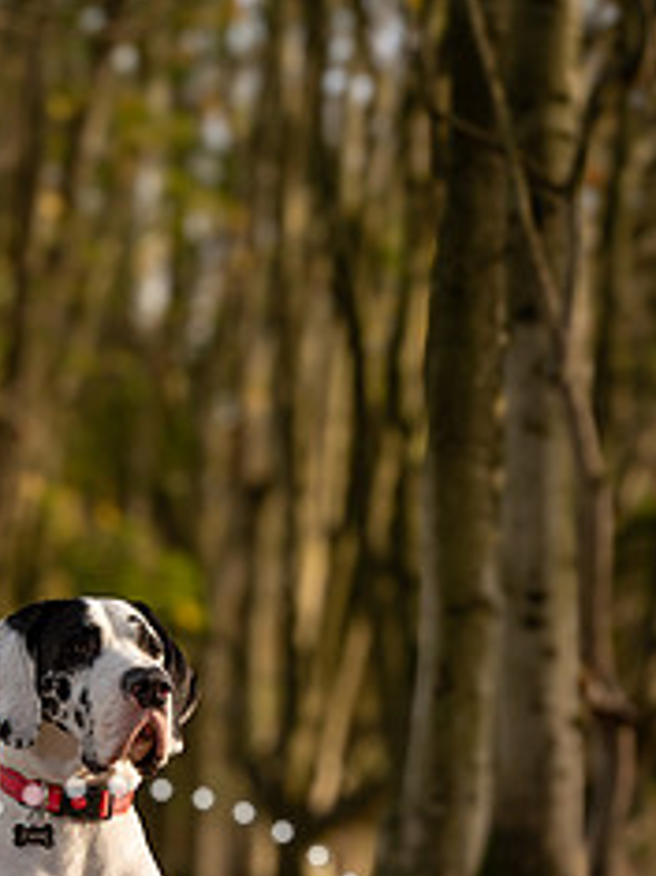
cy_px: 809
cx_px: 183
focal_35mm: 129
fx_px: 3262
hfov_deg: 11.5
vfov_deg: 15.1
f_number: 4
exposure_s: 1/320
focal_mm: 70
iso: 100
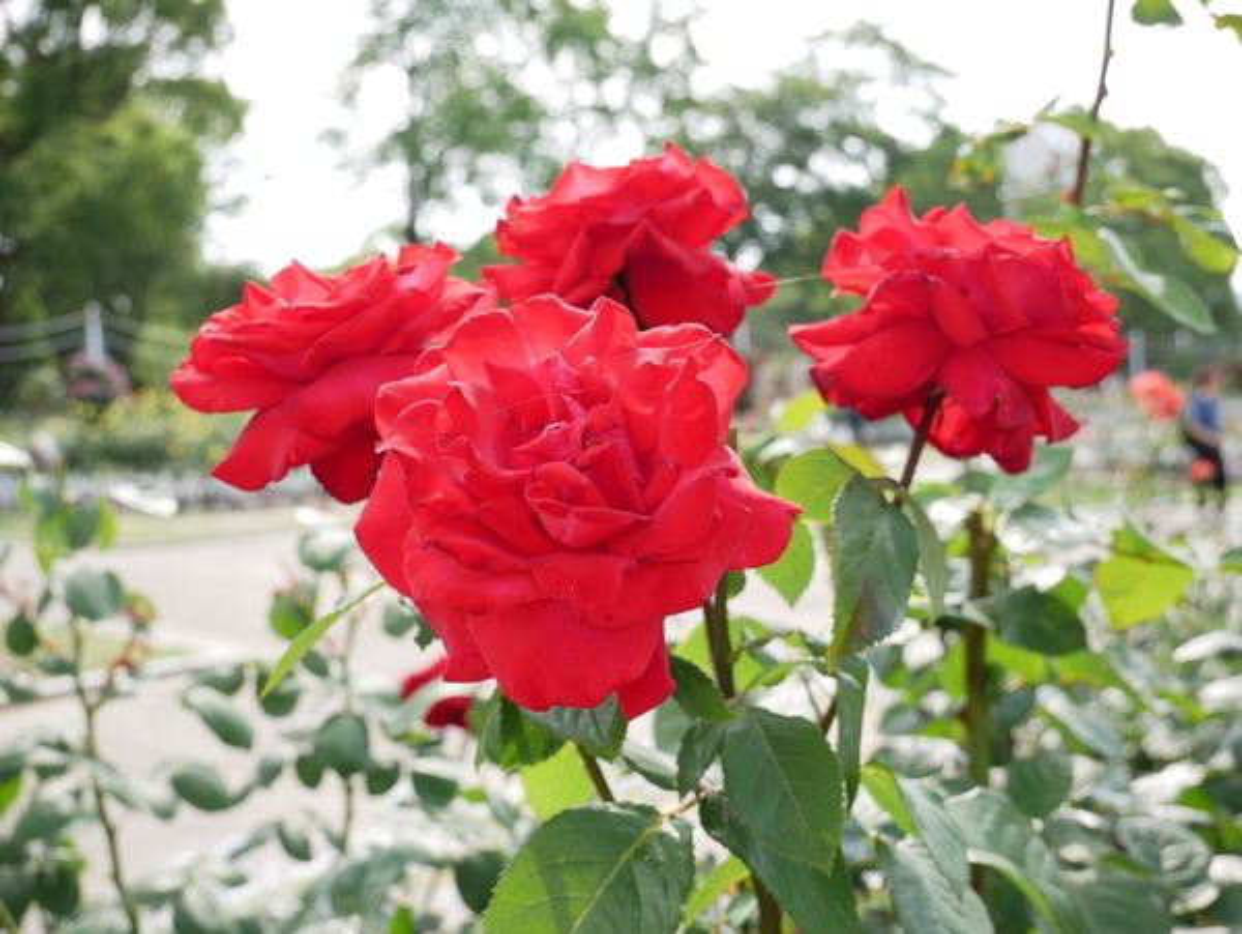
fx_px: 1436
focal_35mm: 40
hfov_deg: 46.8
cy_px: 467
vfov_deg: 36.0
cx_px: 621
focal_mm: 20
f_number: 5.6
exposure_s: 1/200
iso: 200
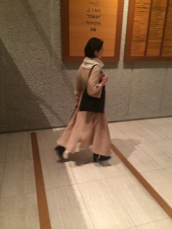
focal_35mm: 30
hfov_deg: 46.8
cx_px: 86
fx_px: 199
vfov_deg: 60.0
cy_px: 114
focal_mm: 4.12
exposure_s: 1/17
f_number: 2.2
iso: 320
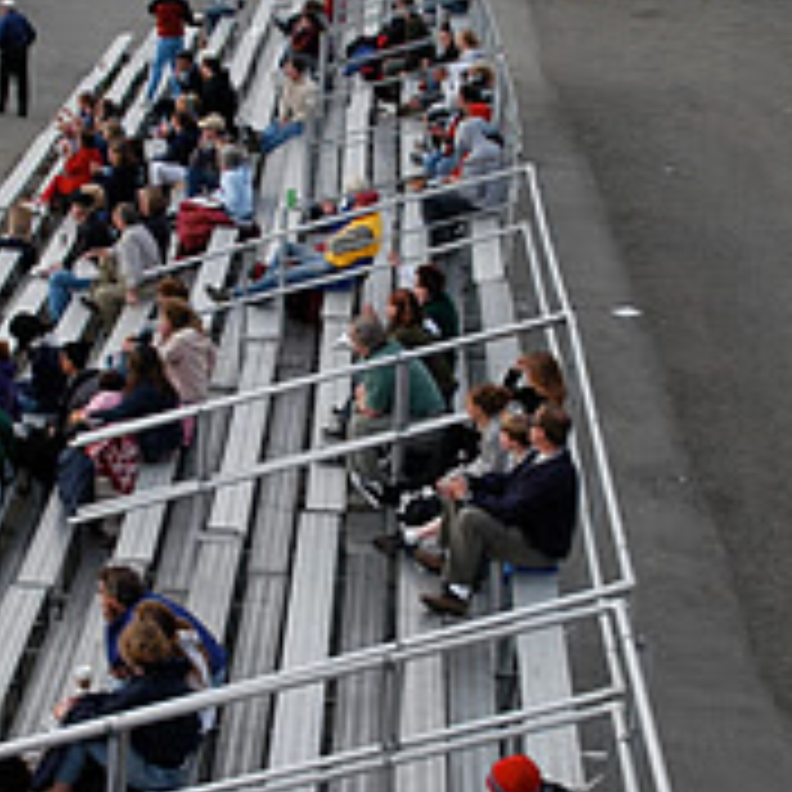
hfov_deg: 19.1
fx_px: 2356
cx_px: 367
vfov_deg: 19.1
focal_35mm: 91
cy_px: 482
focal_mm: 28
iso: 400
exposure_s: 1/400
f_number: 8
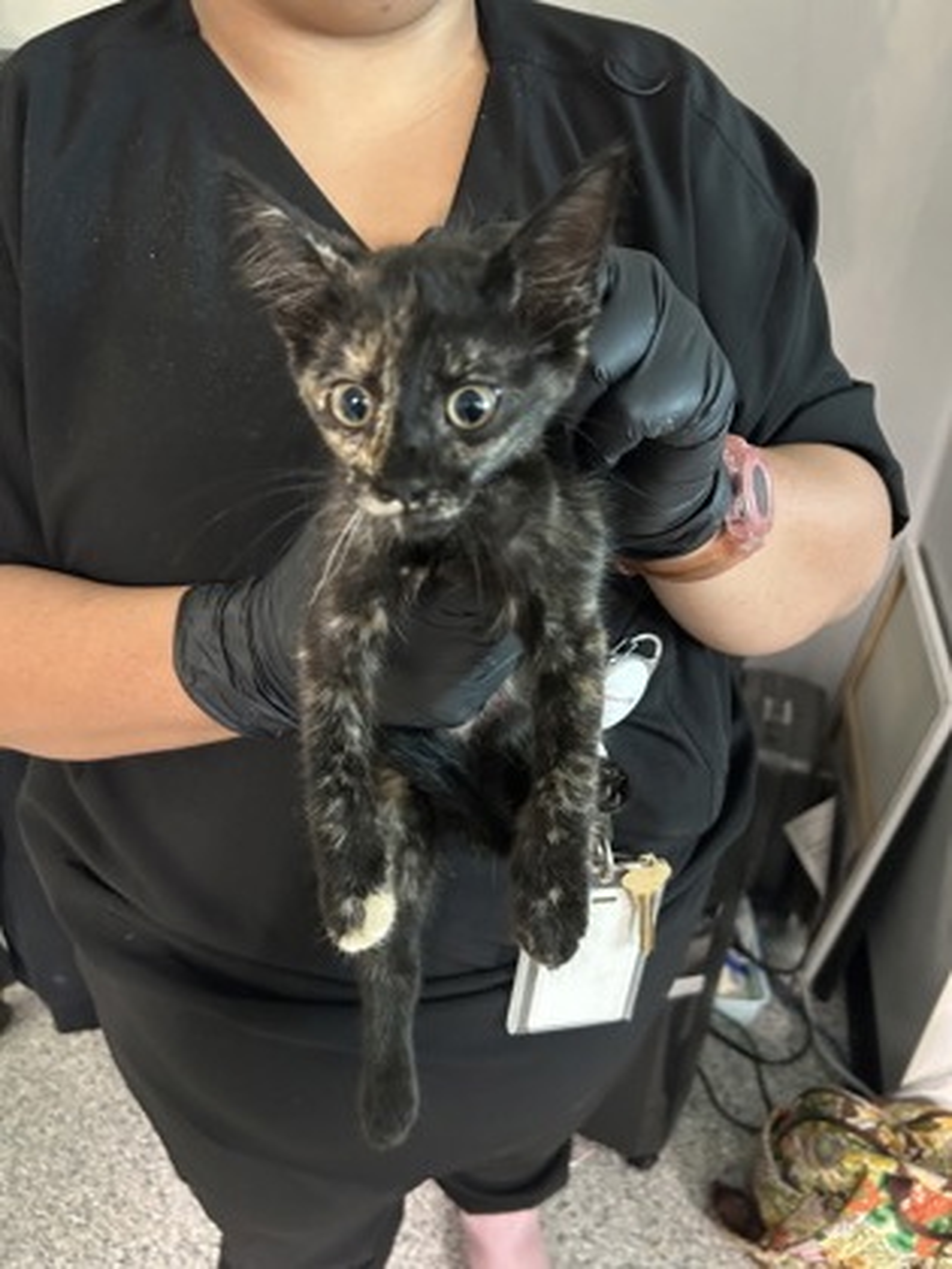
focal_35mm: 26
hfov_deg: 53.1
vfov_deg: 67.3
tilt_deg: -34.2
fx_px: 953
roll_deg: -1.3
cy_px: 634
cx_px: 476
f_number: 1.5
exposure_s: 1/30
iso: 800
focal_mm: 5.7
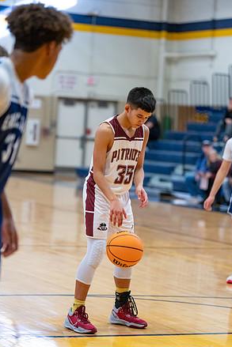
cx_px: 117
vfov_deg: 16.5
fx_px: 1198
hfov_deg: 11.1
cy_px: 177
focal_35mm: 124
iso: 5000
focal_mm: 121
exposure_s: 1/1000
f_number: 2.8
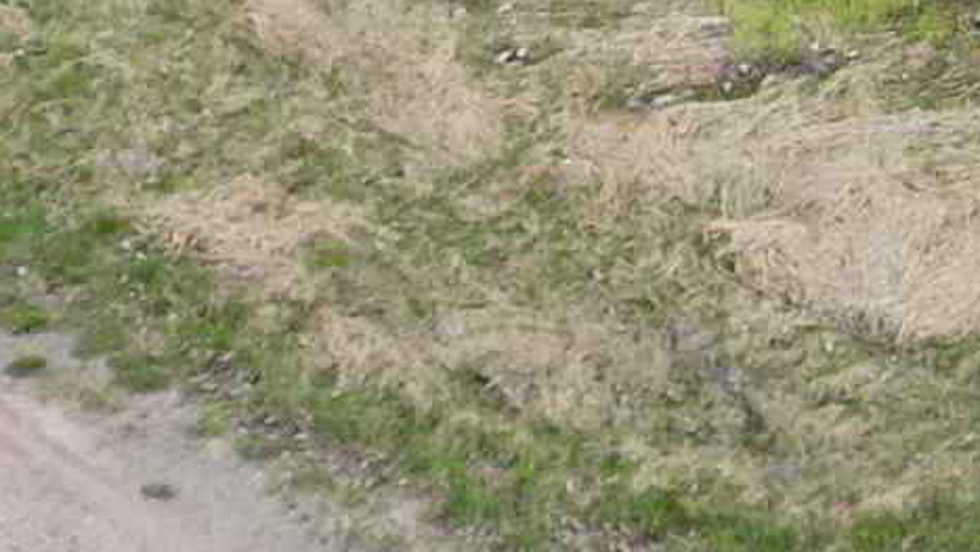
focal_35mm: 172
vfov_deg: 6.5
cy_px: -1010
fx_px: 4471
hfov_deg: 12.0
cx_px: 1372
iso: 150
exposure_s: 1/725
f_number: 1.7
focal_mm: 6.72
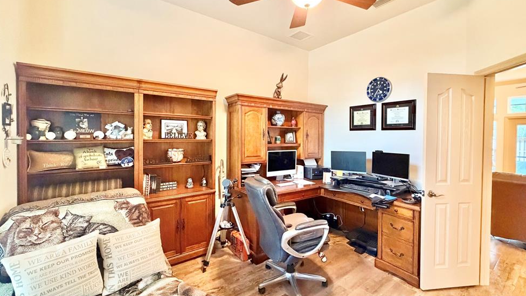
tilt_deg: -1.7
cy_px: 139
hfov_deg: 99.3
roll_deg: +0.0
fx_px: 223
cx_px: 272
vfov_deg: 67.0
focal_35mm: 16
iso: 1000
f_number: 2.2
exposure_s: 1/60
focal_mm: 2.22
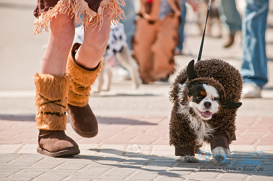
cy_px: 90
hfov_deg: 6.9
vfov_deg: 4.6
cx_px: 136
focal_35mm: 300
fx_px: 2272
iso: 200
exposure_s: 1/800
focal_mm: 200
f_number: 5
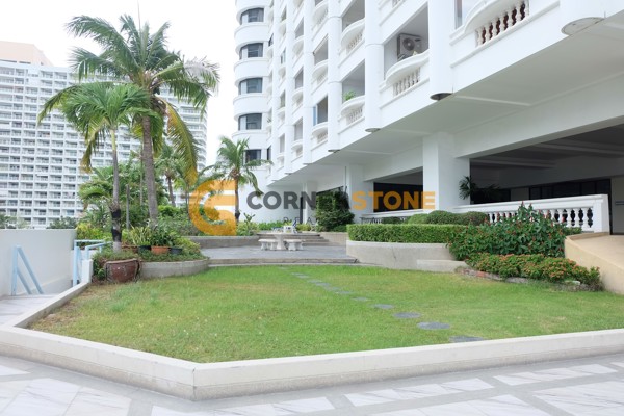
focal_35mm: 24
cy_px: 208
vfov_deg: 53.1
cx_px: 312
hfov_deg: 73.7
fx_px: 416
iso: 400
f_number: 5
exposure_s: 1/350
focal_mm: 16
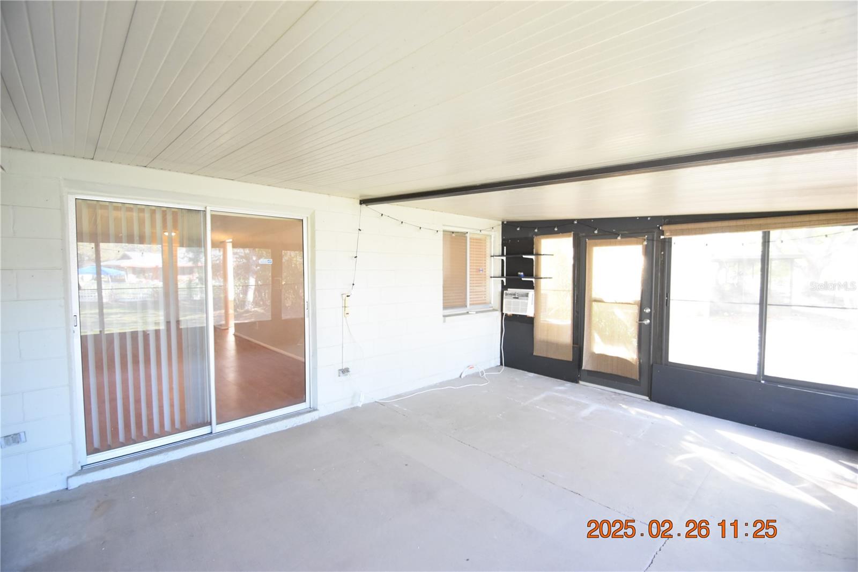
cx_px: 429
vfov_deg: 77.3
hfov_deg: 100.4
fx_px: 357
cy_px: 286
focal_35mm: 15
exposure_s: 1/60
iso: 1100
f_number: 3.5
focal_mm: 10
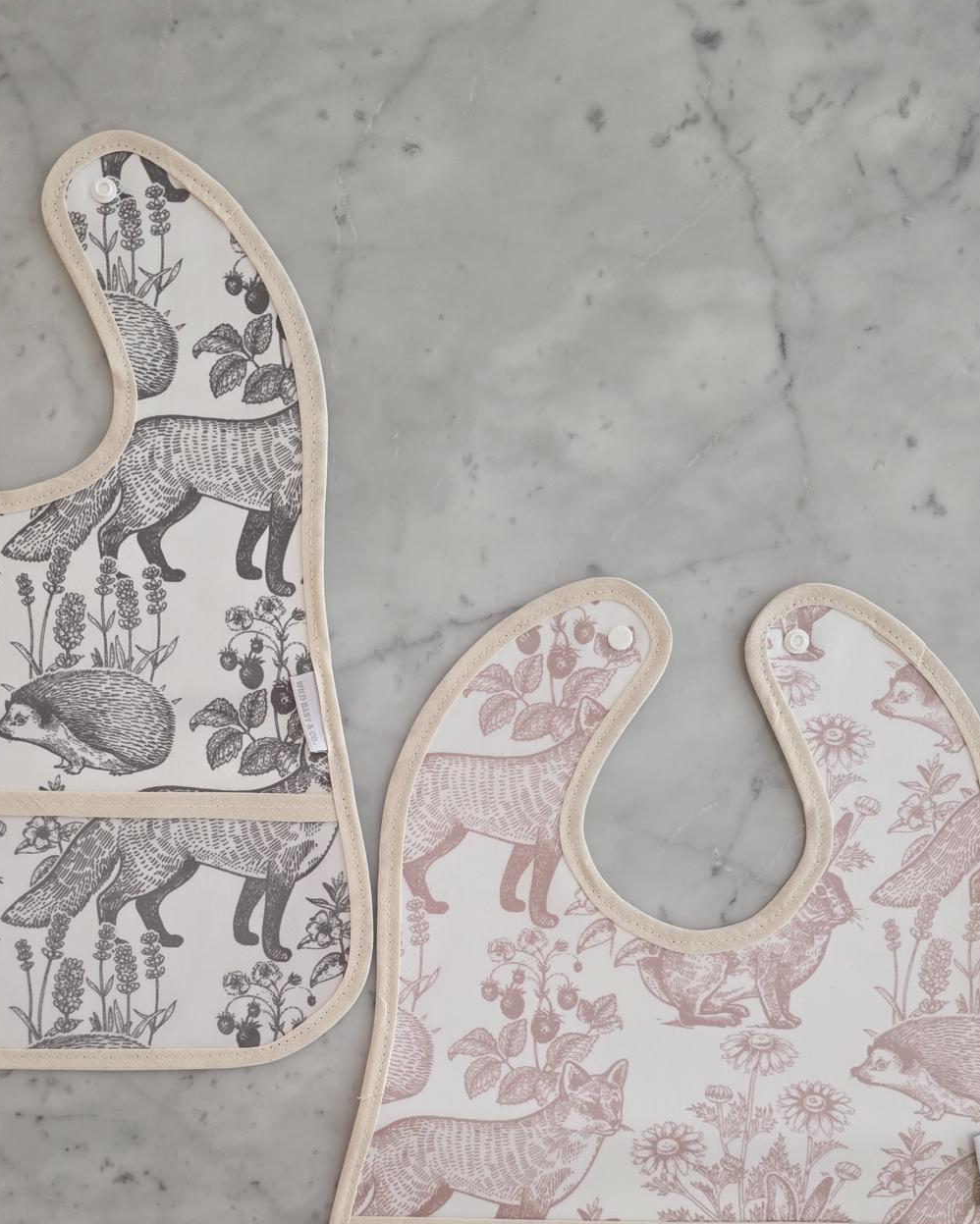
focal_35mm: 36
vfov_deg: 48.8
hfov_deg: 40.7
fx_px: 1305
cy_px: 878
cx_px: 333
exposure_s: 1/100
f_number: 1.7
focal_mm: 6.3
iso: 640
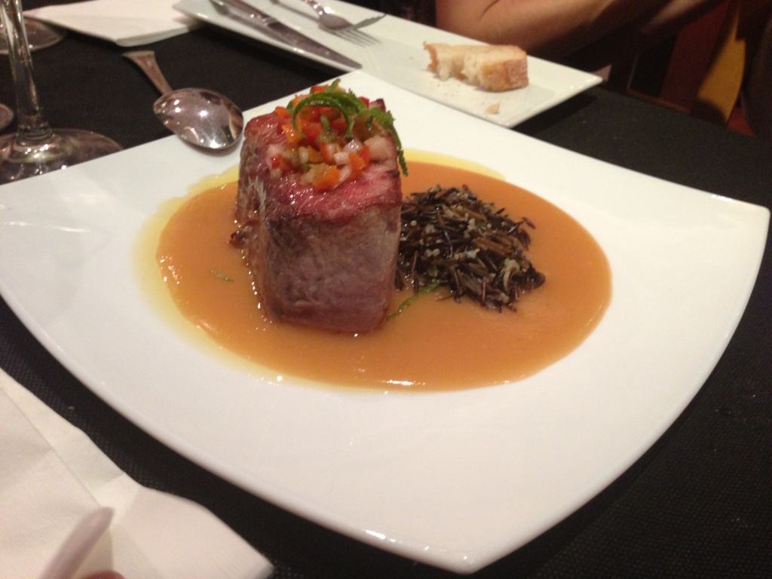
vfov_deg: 42.9
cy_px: 290
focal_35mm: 33
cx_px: 386
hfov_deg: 55.4
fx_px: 736
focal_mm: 4.13
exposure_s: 1/20
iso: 250
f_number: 2.4
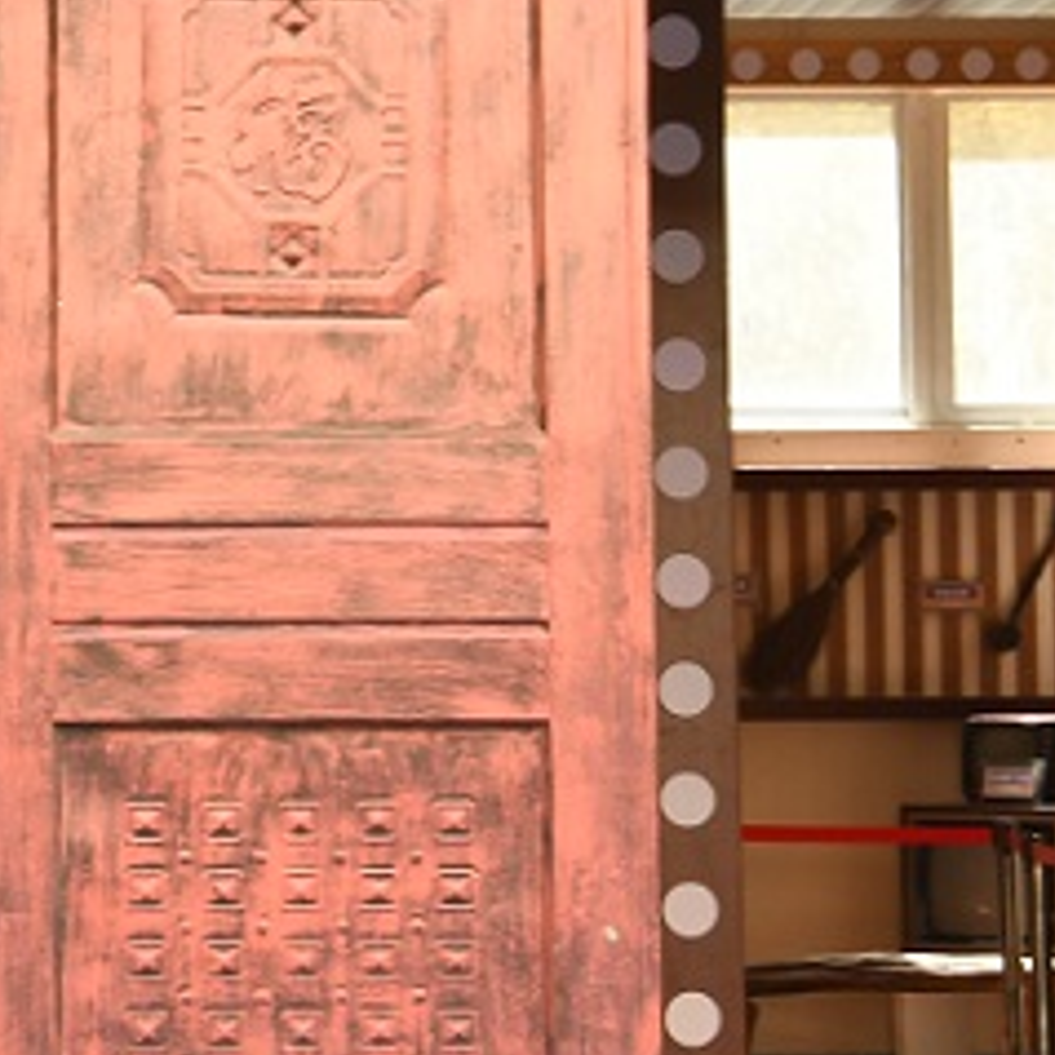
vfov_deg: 9.8
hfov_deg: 9.7
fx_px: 6172
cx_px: -40
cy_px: 270
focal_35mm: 179
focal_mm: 45
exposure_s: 1/25
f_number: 20
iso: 800
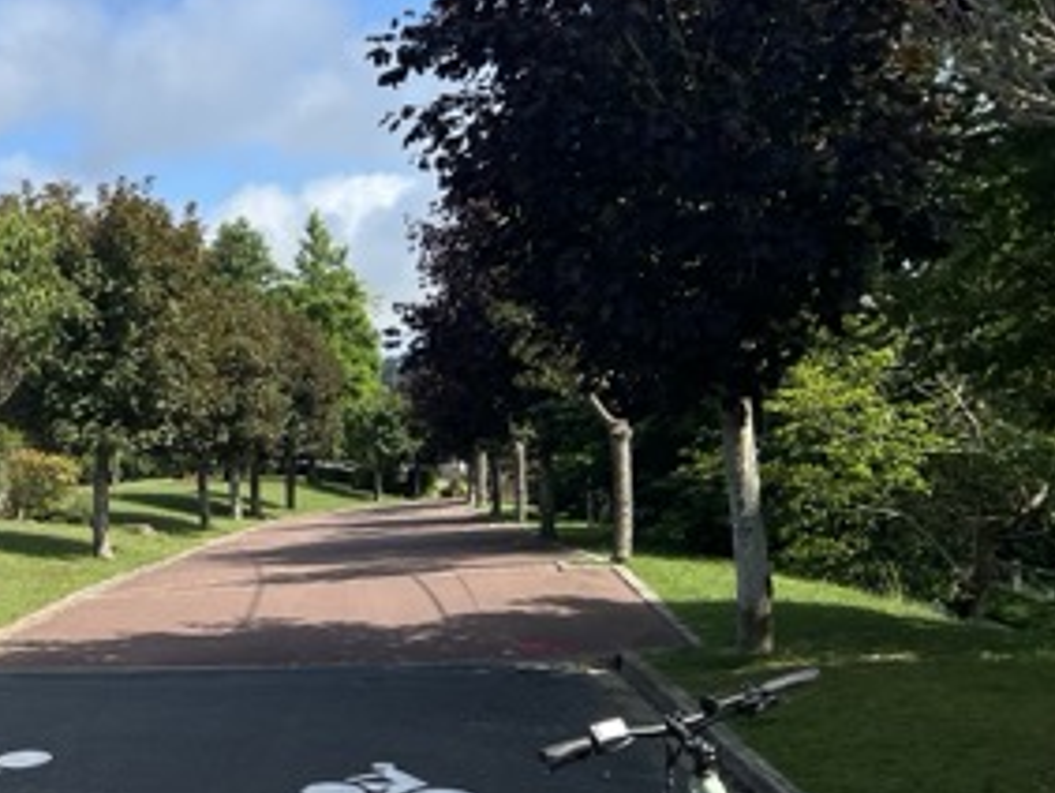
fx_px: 1800
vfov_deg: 24.7
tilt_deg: -2.6
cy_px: 554
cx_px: -138
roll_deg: +3.6
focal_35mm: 59
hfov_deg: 29.2
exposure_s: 1/3704
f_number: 1.5
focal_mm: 5.7
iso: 50
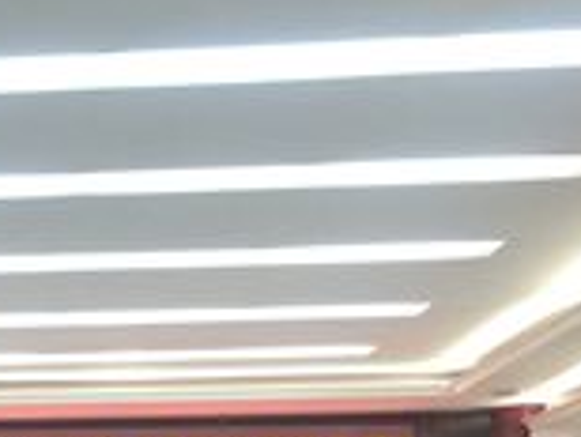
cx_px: -136
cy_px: 510
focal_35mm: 94
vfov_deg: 15.3
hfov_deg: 19.5
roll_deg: -0.5
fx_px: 1580
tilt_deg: +6.0
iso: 80
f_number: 2.2
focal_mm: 4.15
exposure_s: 1/17
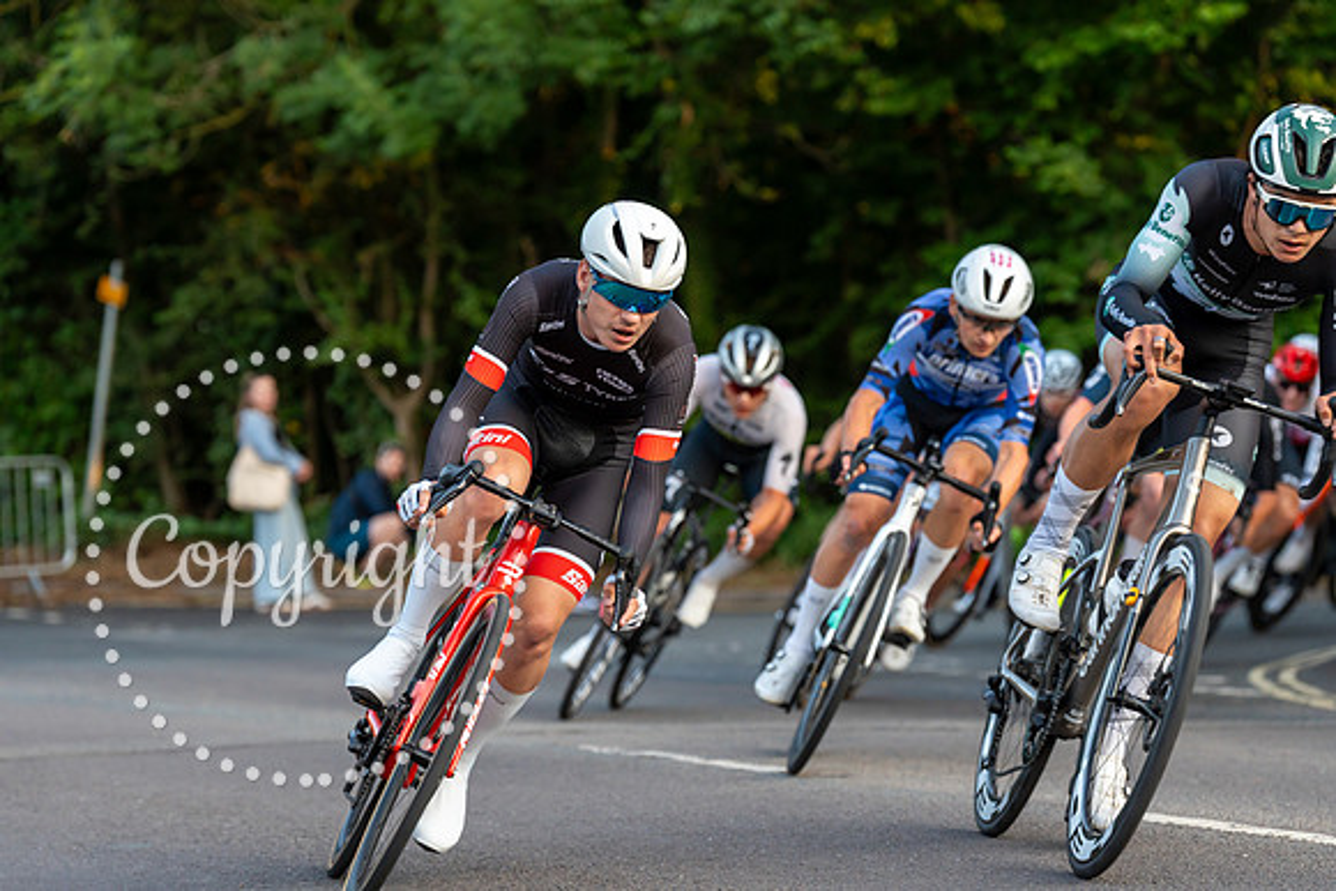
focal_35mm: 121
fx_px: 4491
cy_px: 446
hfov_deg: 16.9
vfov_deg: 11.3
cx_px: 668
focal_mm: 121
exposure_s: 1/800
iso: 1000
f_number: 3.5
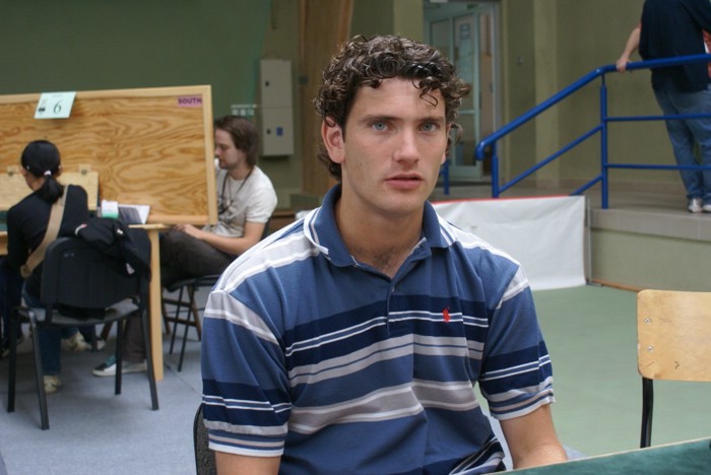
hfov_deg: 37.8
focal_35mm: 52
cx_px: 356
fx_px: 1038
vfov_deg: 25.8
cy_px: 238
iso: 400
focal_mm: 35
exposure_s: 1/40
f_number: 5.6
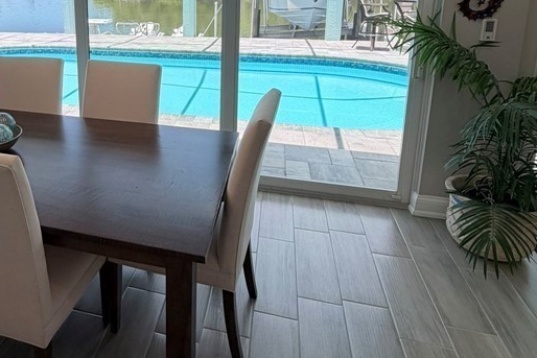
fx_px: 433
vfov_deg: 42.8
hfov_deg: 60.4
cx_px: 139
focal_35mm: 29
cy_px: 67
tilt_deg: -12.1
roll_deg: +0.5
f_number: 2.2
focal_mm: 2.22
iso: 40
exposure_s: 1/216
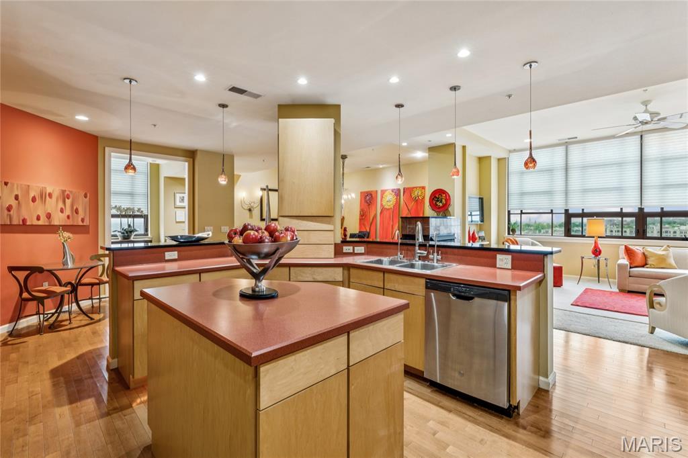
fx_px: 309
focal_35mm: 16
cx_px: 344
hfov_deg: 96.0
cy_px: 229
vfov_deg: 73.0
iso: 200
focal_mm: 16.2
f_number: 13
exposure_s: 1/2.5
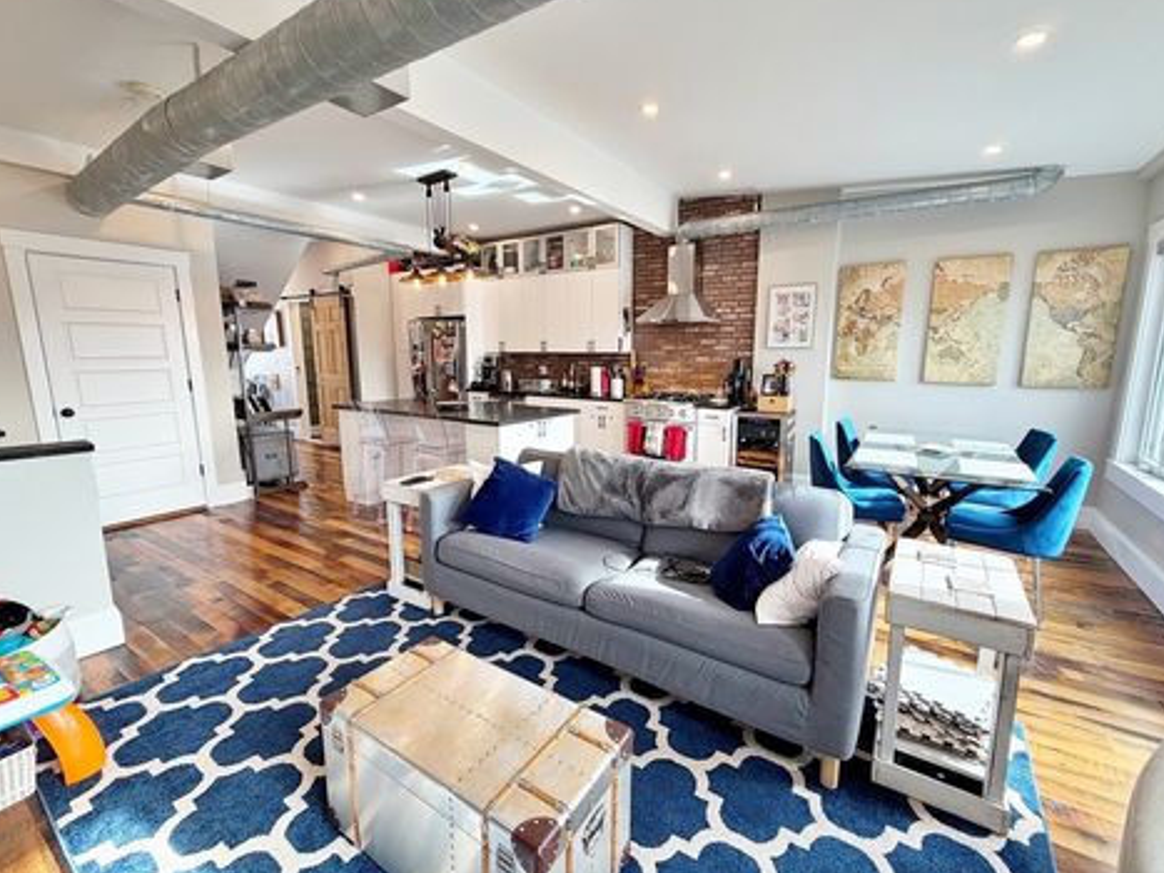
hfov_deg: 98.1
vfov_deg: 81.7
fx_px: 504
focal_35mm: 15
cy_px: 430
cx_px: 603
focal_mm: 2.22
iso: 80
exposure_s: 1/120
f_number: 2.2
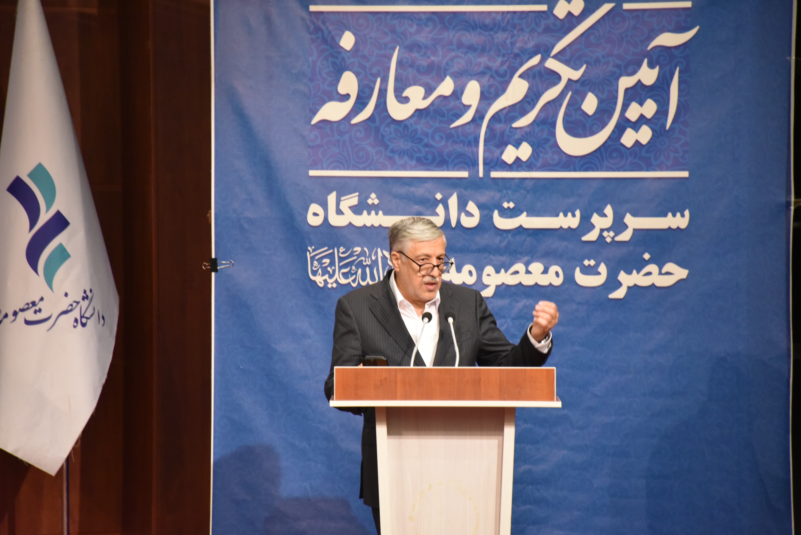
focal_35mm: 300
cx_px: 400
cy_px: 268
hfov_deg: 6.9
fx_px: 6677
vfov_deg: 4.6
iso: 6400
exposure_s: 1/80
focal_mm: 300
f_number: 5.6
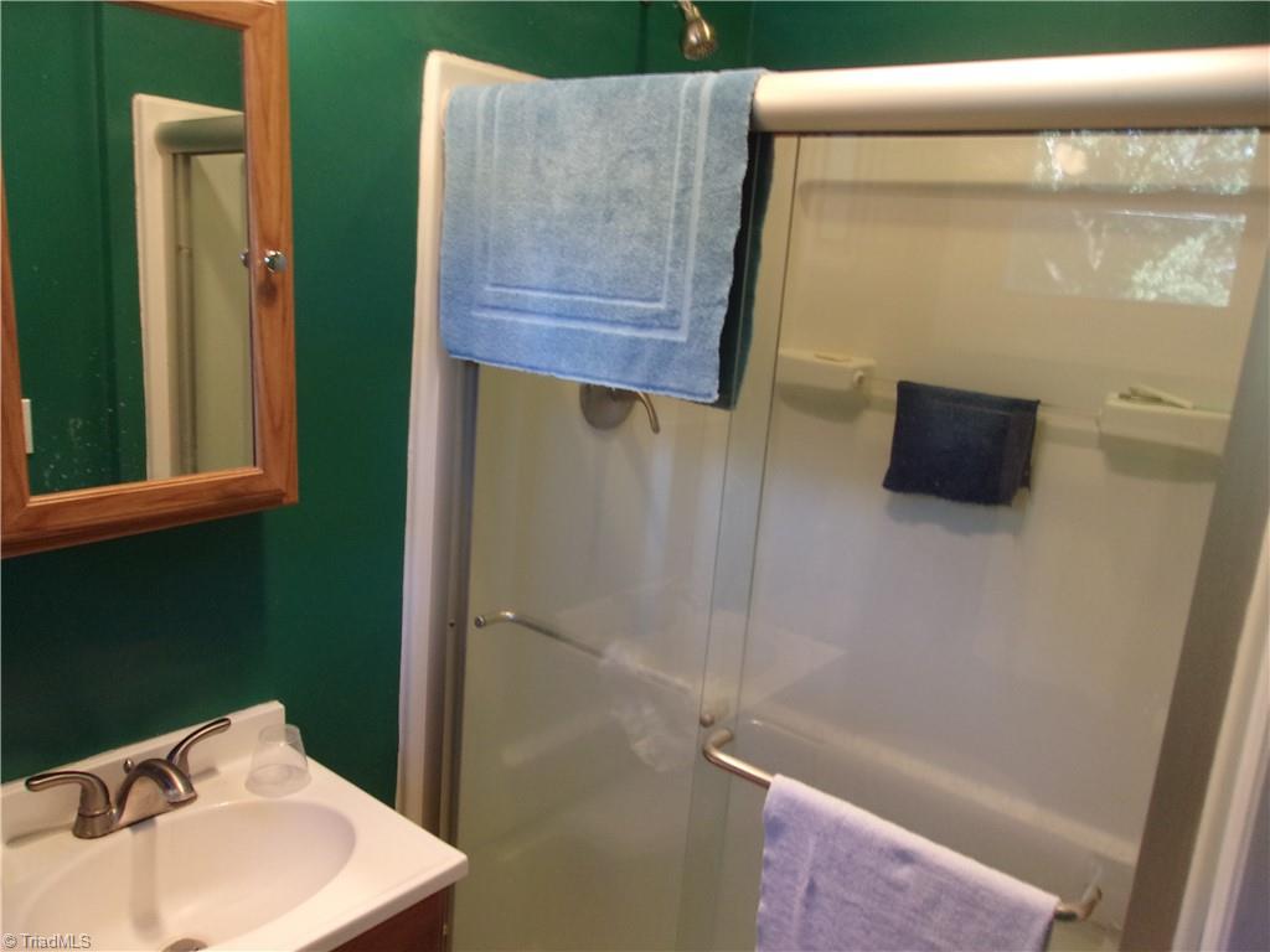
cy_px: 476
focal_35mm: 27
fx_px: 991
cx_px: 635
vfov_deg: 51.4
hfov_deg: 65.3
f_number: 3
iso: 186
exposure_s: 1/34
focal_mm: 4.9
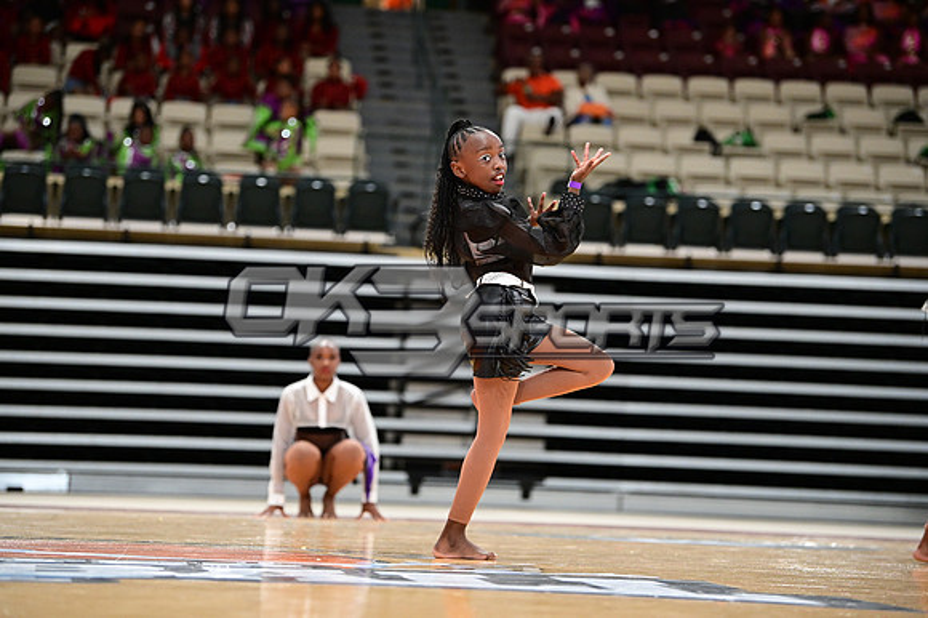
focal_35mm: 130
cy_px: 309
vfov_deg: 10.5
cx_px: 464
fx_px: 3349
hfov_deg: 15.8
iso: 6400
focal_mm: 130
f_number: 3.2
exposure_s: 1/1000
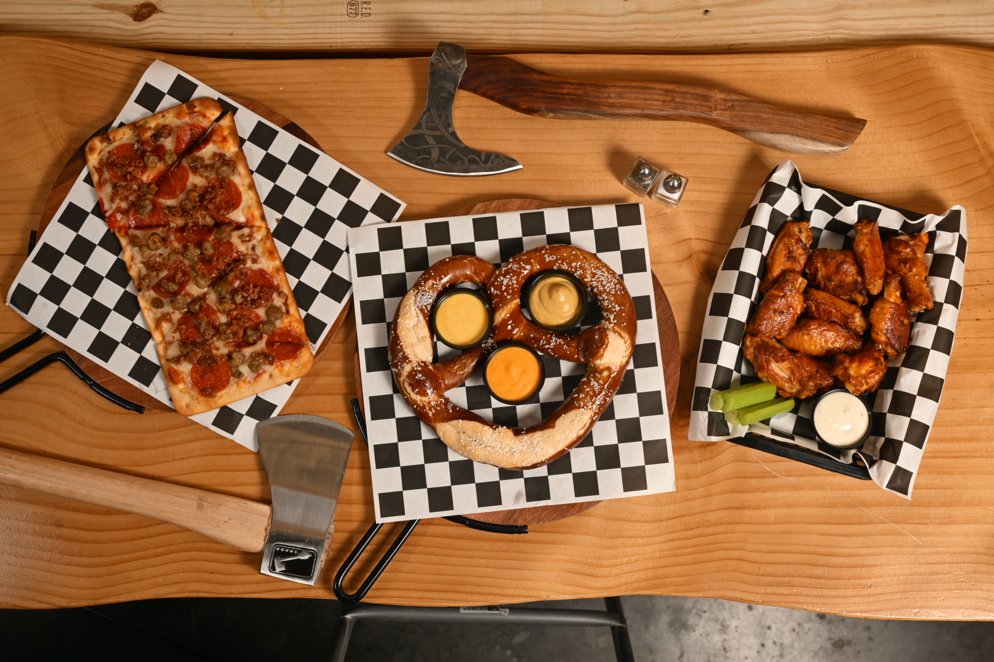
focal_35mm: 44
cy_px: 331
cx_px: 497
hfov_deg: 44.5
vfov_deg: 30.5
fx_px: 1215
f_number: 8
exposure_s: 1/125
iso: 400
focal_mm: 44
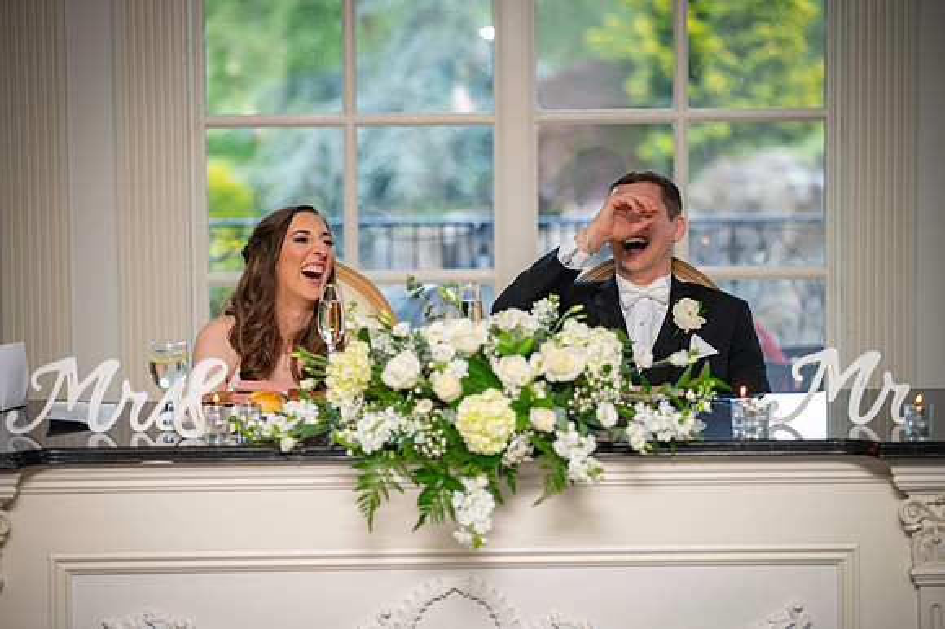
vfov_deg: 11.2
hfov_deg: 16.8
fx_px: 3201
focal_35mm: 122
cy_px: 314
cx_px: 472
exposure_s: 1/125
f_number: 2.8
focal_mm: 122
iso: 640
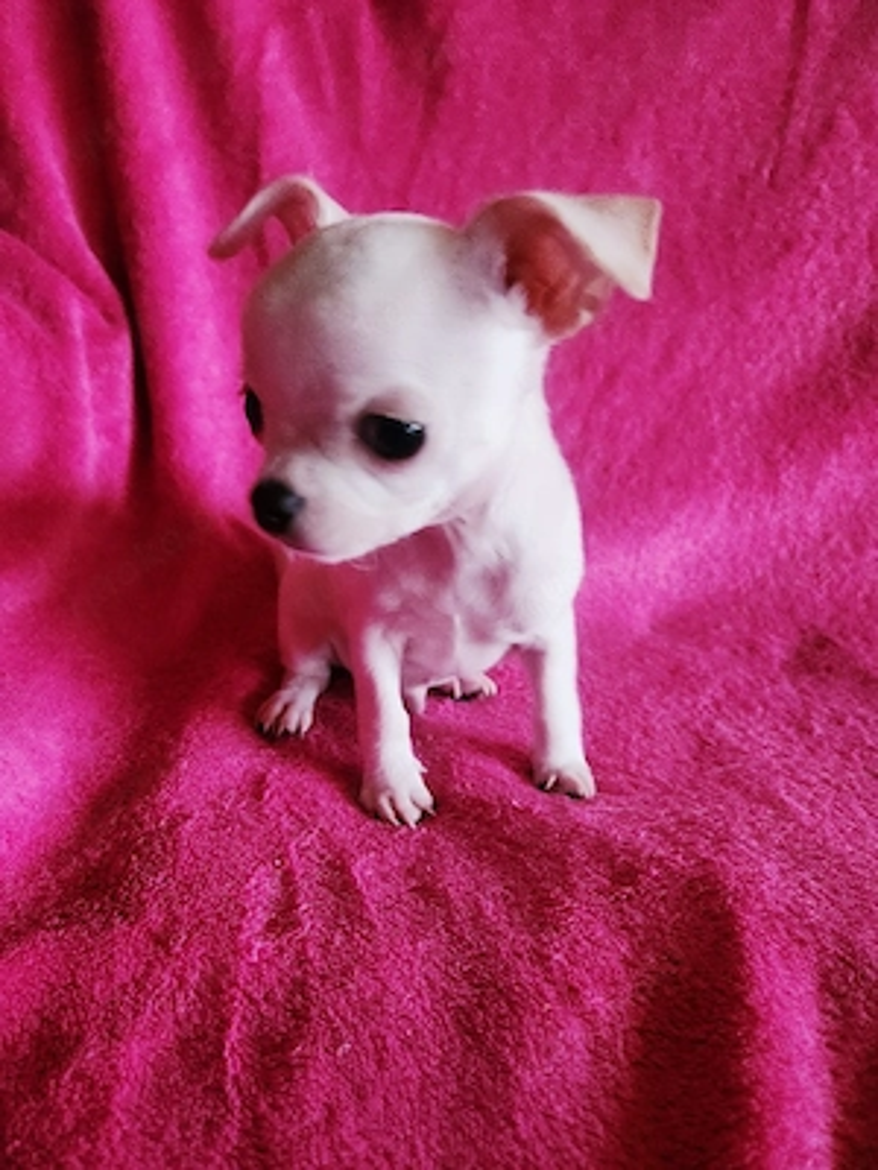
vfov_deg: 73.9
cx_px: 439
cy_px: 585
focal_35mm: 23
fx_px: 778
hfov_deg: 58.9
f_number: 1.8
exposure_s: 1/30
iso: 640
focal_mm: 5.4
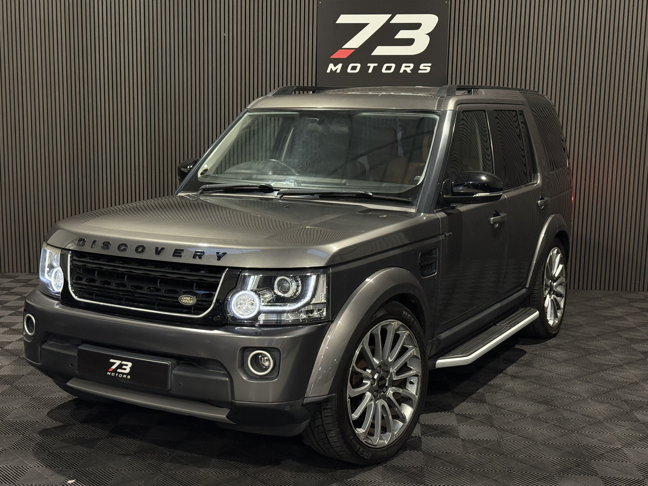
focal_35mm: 48
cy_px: 243
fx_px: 899
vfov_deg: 30.3
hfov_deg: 39.7
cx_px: 324
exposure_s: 1/50
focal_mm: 6.76
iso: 250
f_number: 1.78
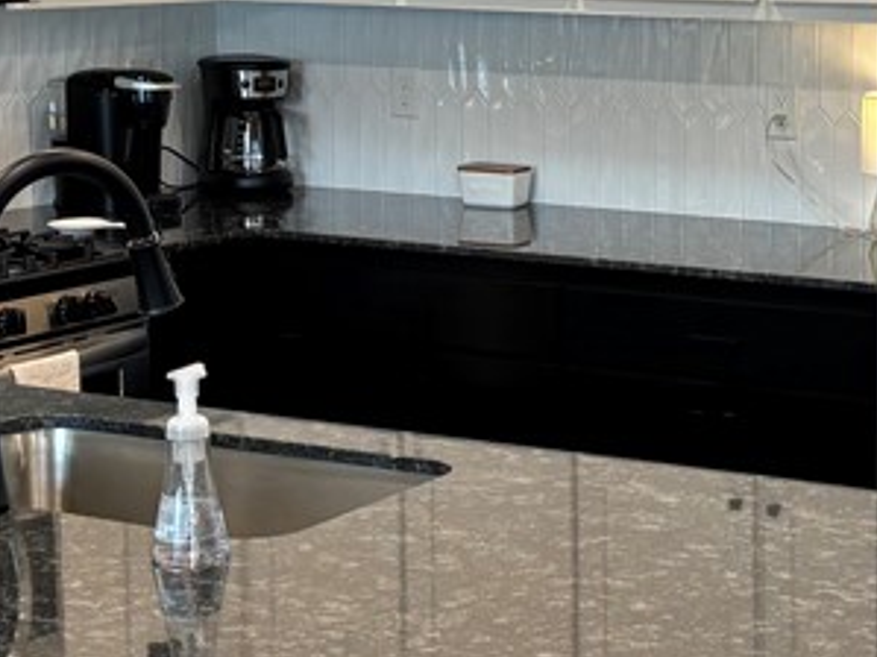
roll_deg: -0.9
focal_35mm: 89
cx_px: 795
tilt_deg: -7.6
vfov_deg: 16.5
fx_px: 2254
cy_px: 199
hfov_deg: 21.5
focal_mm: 5.96
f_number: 1.6
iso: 100
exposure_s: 1/120
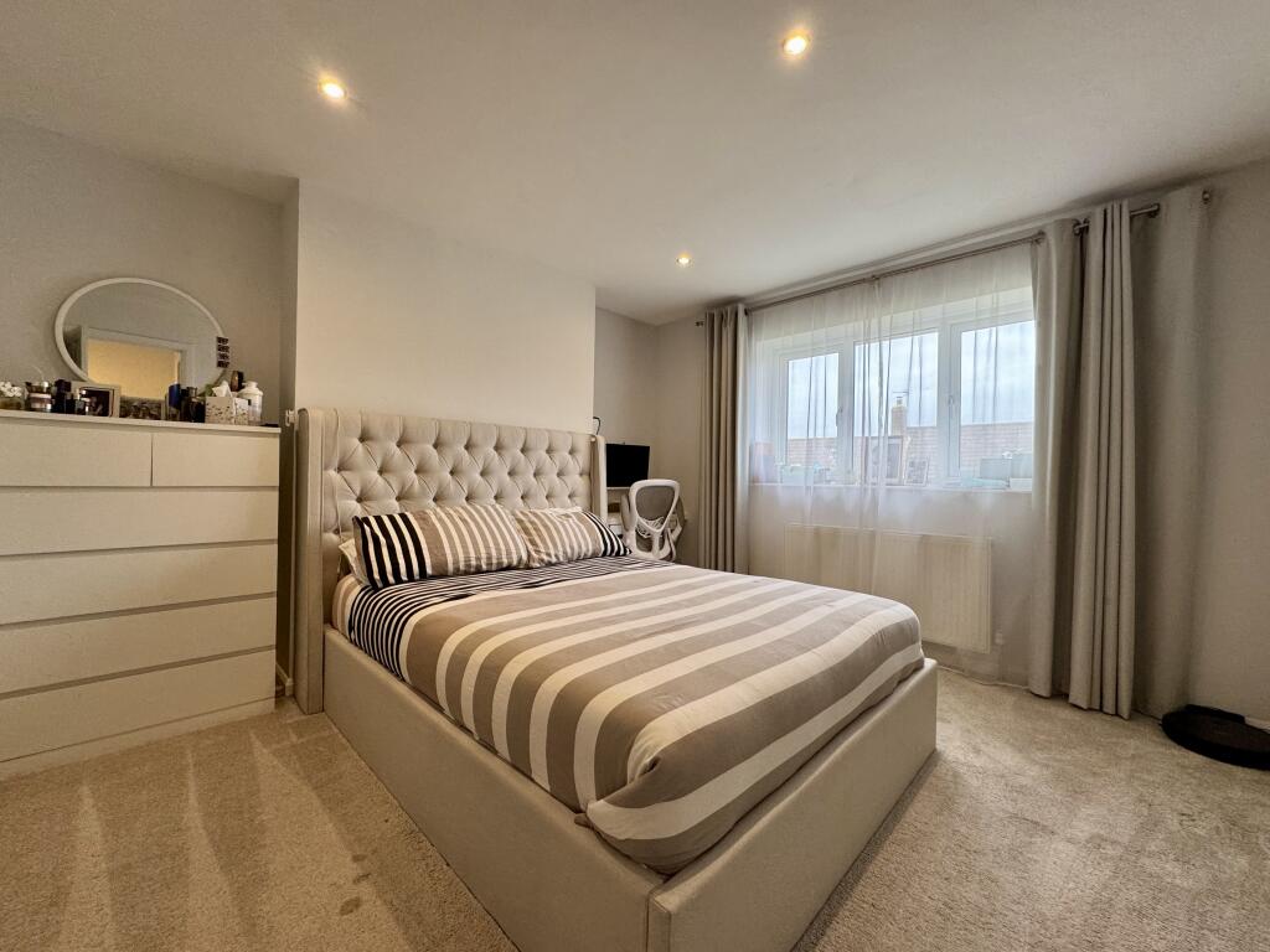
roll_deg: -1.0
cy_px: 476
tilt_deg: +0.0
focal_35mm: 14
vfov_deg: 85.7
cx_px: 635
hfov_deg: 102.1
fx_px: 514
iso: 160
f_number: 2.2
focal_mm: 2.22
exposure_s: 1/100
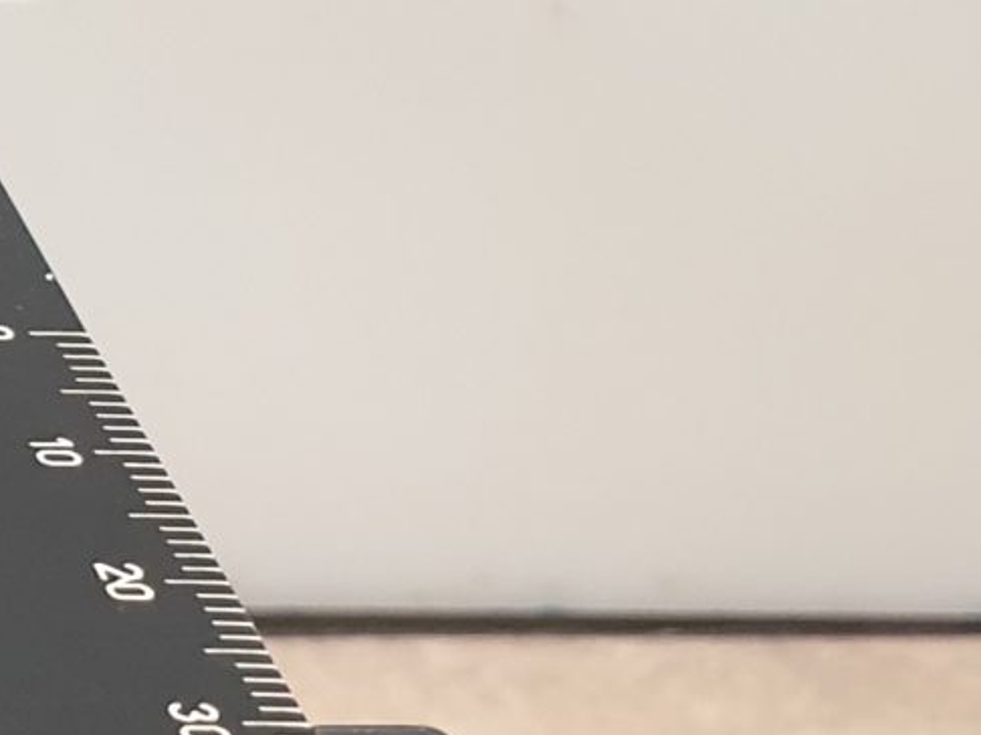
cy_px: 194
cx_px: -1601
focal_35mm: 137
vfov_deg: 10.8
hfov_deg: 11.2
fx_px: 3881
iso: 160
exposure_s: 1/50
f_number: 2.4
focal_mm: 4.3
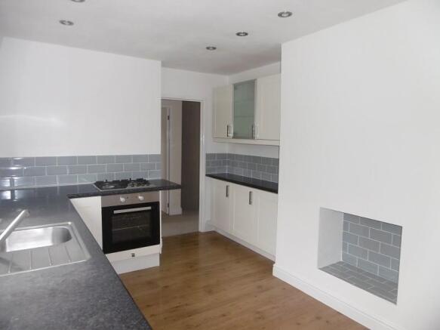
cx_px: 220
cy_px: 165
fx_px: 305
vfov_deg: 56.8
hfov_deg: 71.6
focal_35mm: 24
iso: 200
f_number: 3.1
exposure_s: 1/60
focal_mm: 4.3
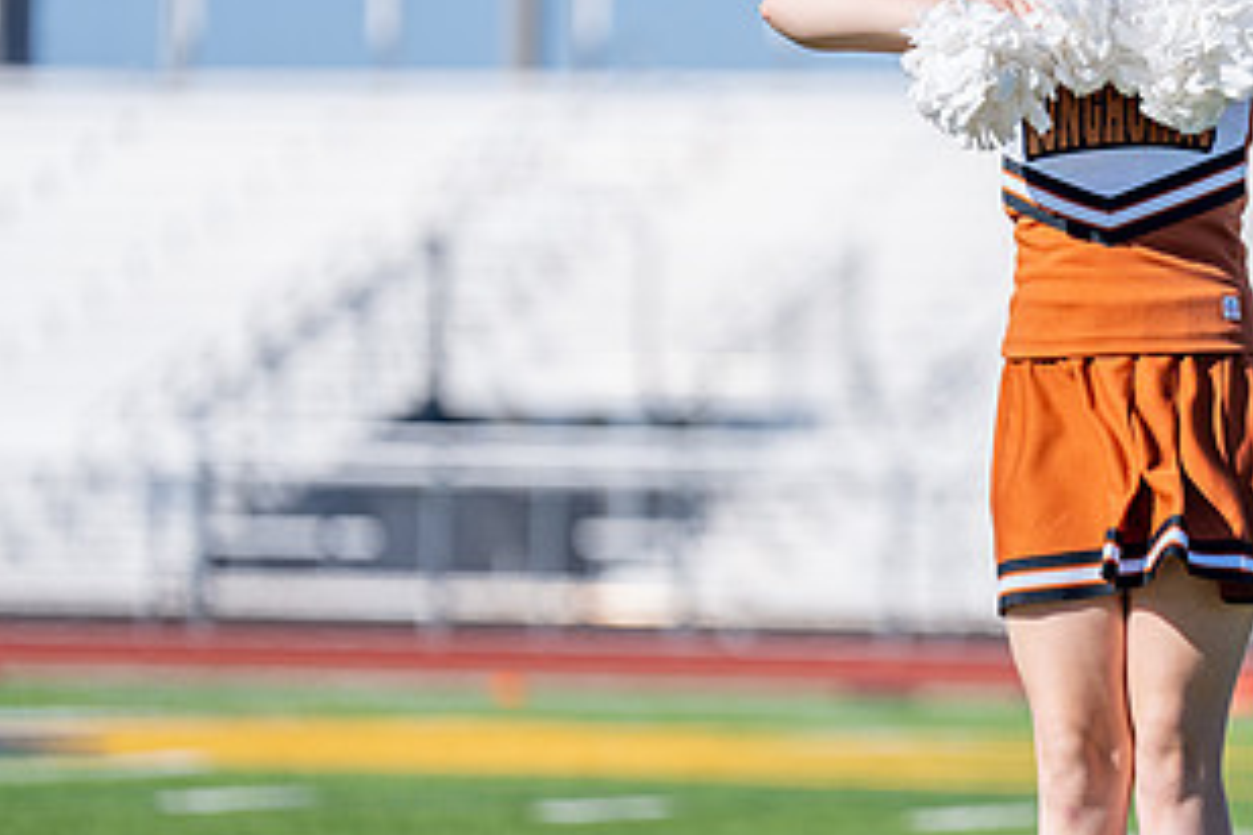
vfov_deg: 4.2
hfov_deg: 6.3
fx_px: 11415
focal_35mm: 328
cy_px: 318
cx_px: 1078
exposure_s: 1/2500
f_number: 2.8
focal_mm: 164
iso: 100
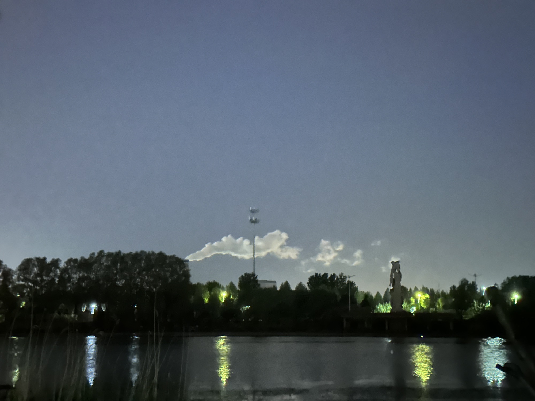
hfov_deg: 39.7
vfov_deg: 30.3
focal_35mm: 48
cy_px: 200
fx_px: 742
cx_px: 268
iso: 3200
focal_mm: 6.86
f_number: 1.78
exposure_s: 1/5
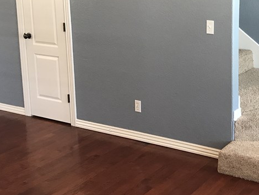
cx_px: 190
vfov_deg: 23.9
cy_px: 55
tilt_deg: -11.0
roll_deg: +1.1
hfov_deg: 31.2
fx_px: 457
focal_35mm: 61
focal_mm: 3.99
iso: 32
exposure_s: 1/30
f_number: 1.8
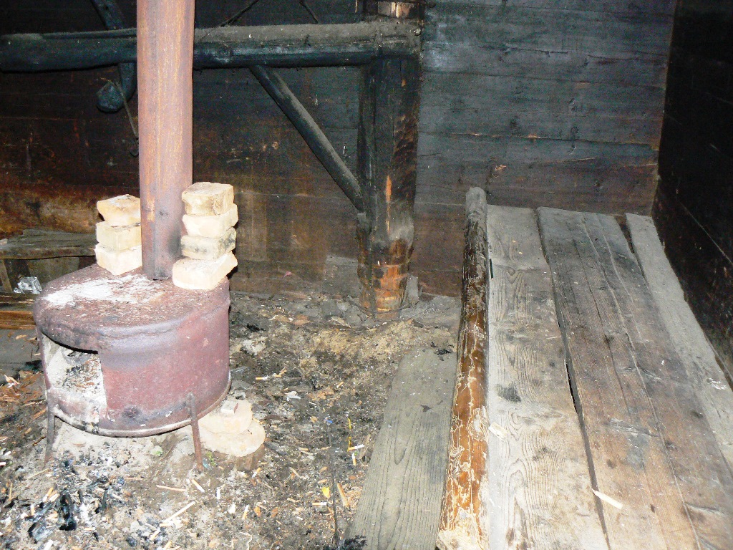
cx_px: 366
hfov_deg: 51.4
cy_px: 275
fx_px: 762
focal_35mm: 36
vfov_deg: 39.7
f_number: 2.8
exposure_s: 1/30
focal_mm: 6
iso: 320
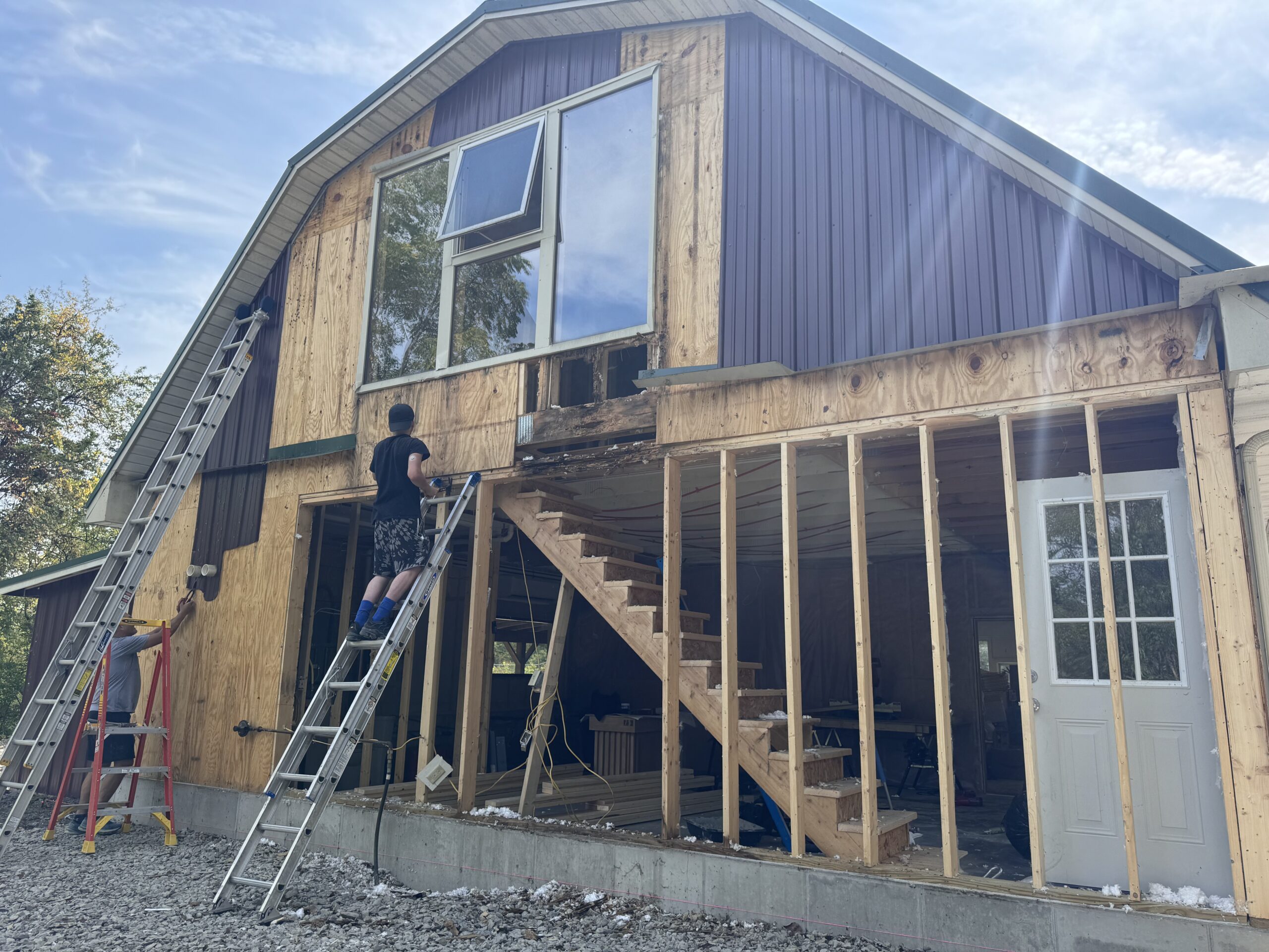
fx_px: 880
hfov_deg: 71.6
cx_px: 634
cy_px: 476
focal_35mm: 24
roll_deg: -1.4
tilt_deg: +12.5
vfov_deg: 56.8
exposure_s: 1/1560
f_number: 1.78
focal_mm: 6.76
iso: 80
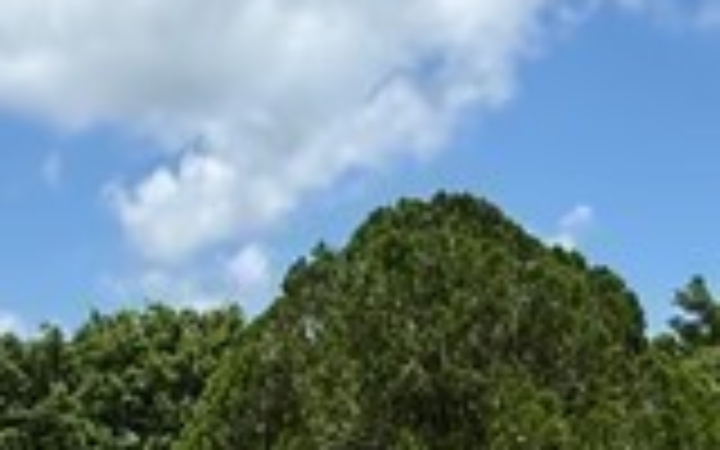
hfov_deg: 21.8
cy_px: 855
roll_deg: -0.9
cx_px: 288
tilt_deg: -8.9
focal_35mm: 95
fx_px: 1864
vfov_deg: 12.4
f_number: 2.2
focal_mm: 2.22
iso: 50
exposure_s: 1/2028
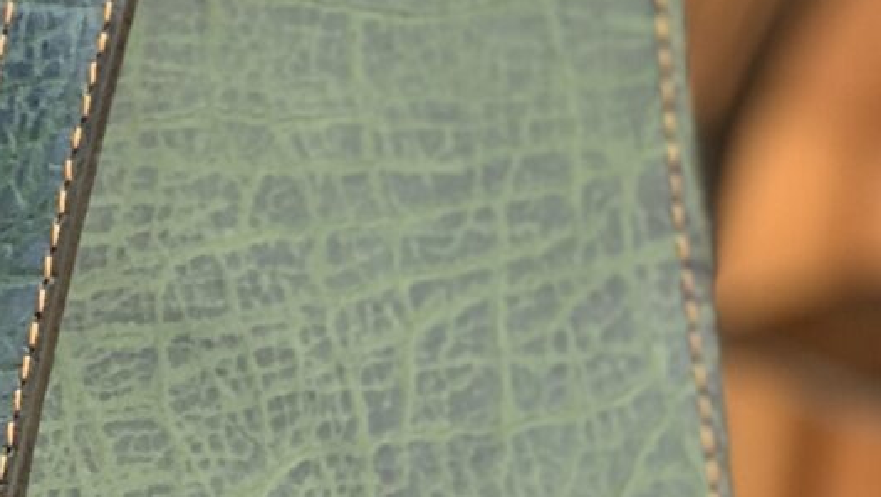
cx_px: -728
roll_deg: -6.4
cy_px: 472
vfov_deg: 4.4
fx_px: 6451
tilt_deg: -9.0
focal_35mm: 276
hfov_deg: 7.6
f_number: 2.4
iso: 50
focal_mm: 6
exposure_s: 1/122
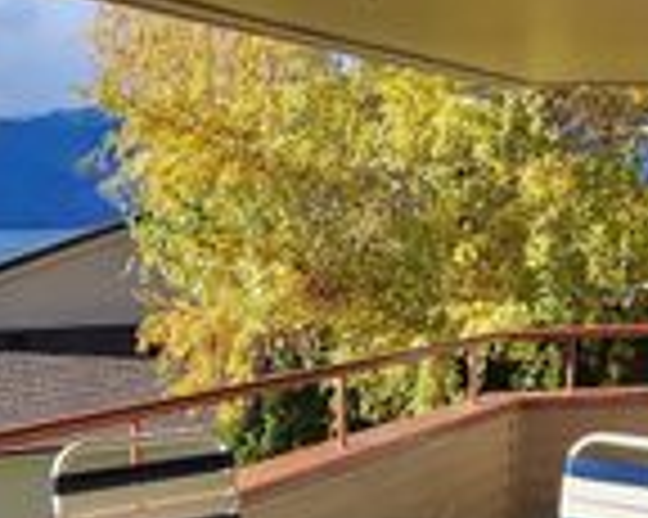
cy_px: 394
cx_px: 176
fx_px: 843
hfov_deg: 41.0
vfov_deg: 33.4
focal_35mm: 44
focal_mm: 2.2
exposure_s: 1/1036
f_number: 2.2
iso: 50
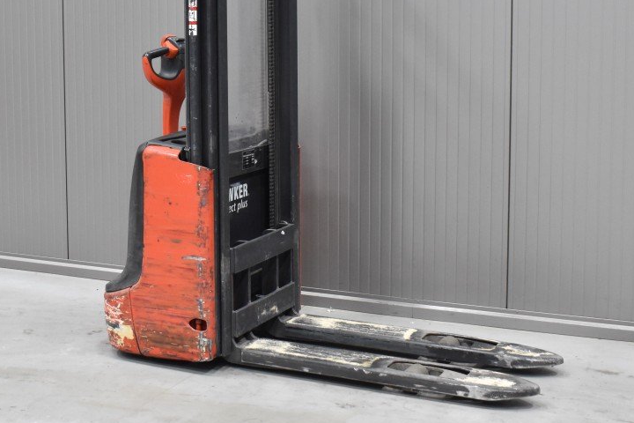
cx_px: 269
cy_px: 124
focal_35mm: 60
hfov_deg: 33.3
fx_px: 1057
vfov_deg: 22.5
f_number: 4.5
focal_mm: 24
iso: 1600
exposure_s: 1/50
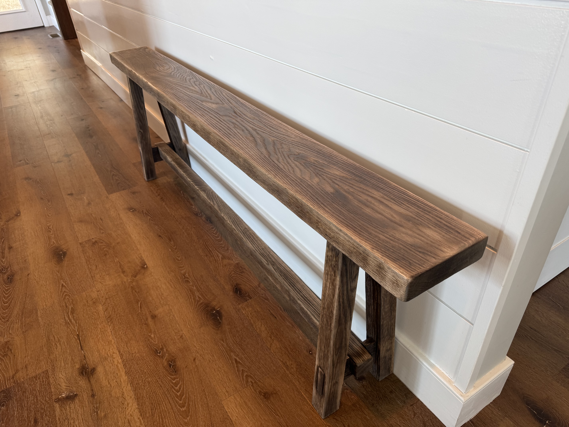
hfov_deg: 71.6
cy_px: 214
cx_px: 284
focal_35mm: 24
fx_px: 394
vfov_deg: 56.8
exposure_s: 1/60
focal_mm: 6.76
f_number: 1.78
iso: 125
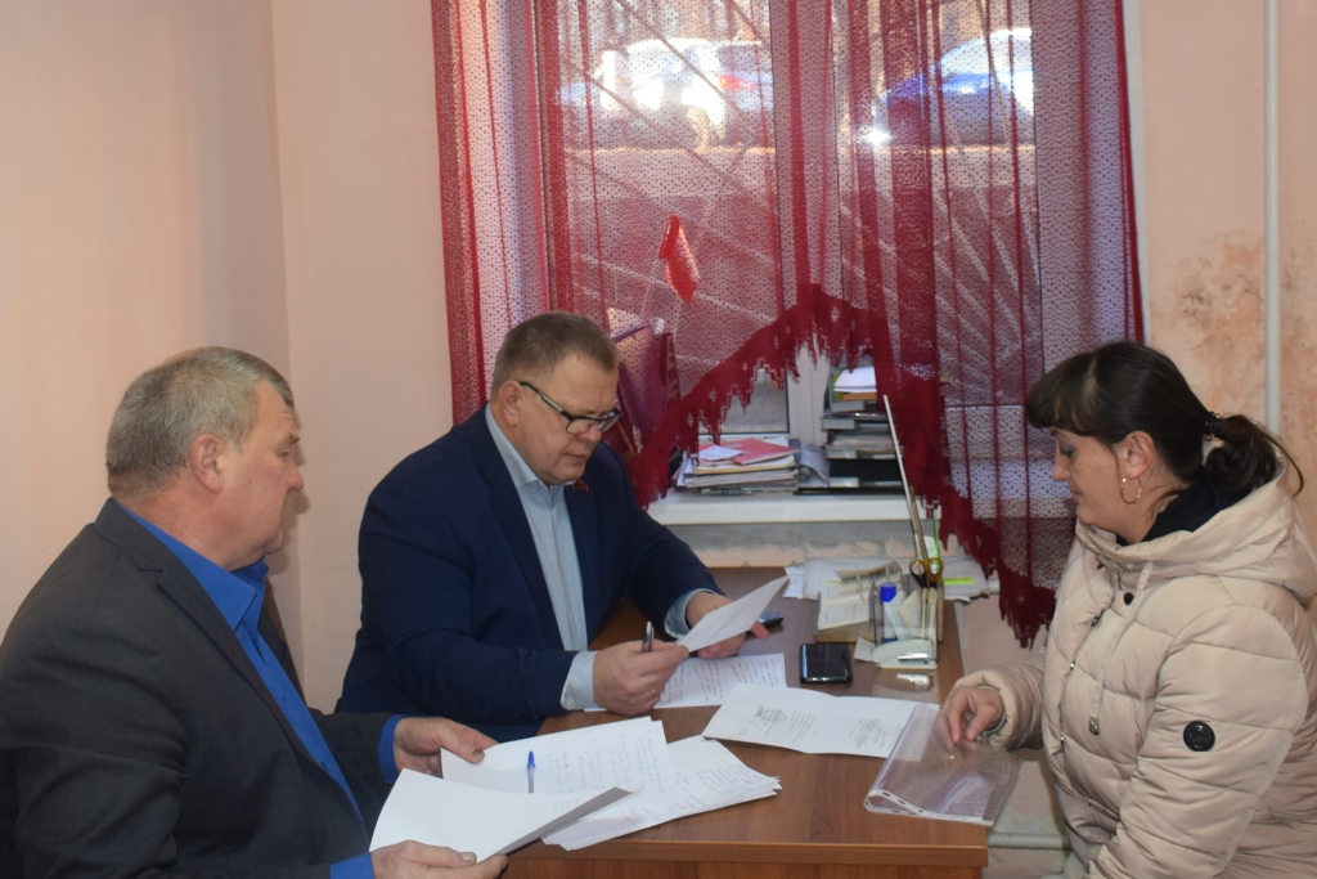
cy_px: 440
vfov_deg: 43.6
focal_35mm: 30
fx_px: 1098
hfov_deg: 61.9
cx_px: 658
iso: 800
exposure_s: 1/100
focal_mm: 20
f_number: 5
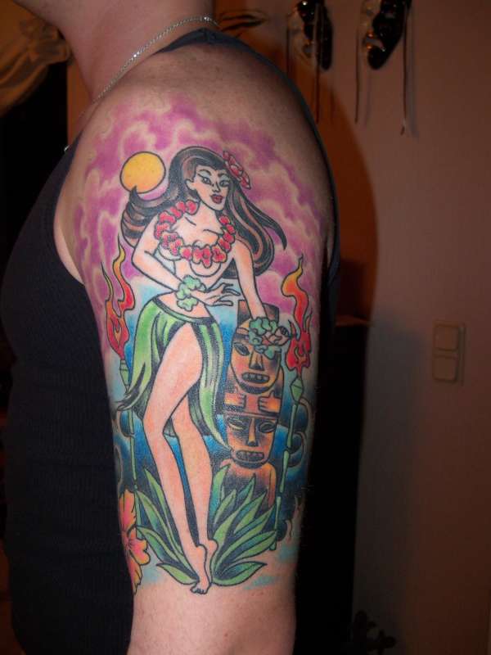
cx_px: 246
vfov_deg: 52.6
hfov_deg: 40.7
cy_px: 328
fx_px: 662
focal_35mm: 35
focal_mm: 6.2
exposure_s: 1/30
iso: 200
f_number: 3.5
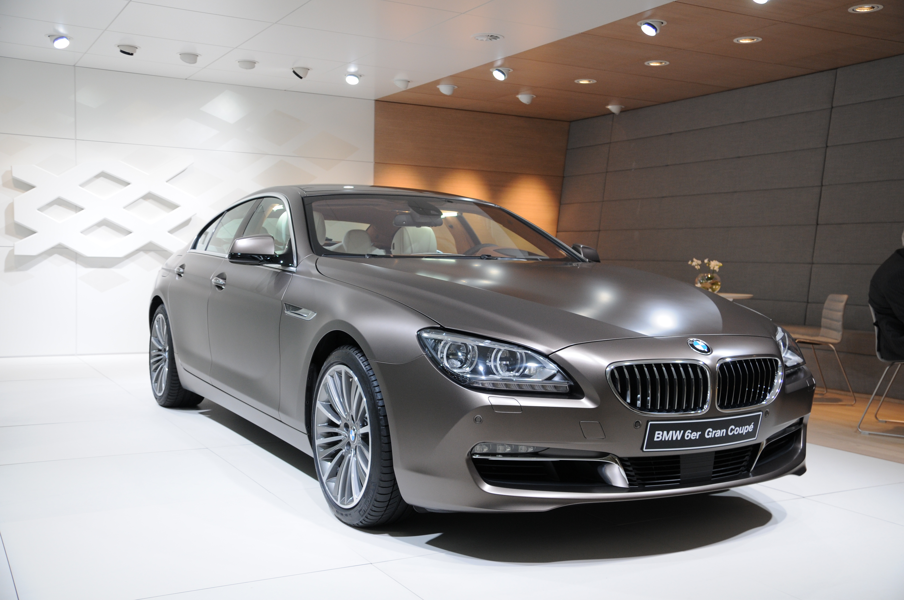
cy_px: 300
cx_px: 452
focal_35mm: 39
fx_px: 978
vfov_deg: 34.1
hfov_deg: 49.6
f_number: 5.6
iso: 400
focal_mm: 26
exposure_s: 1/125
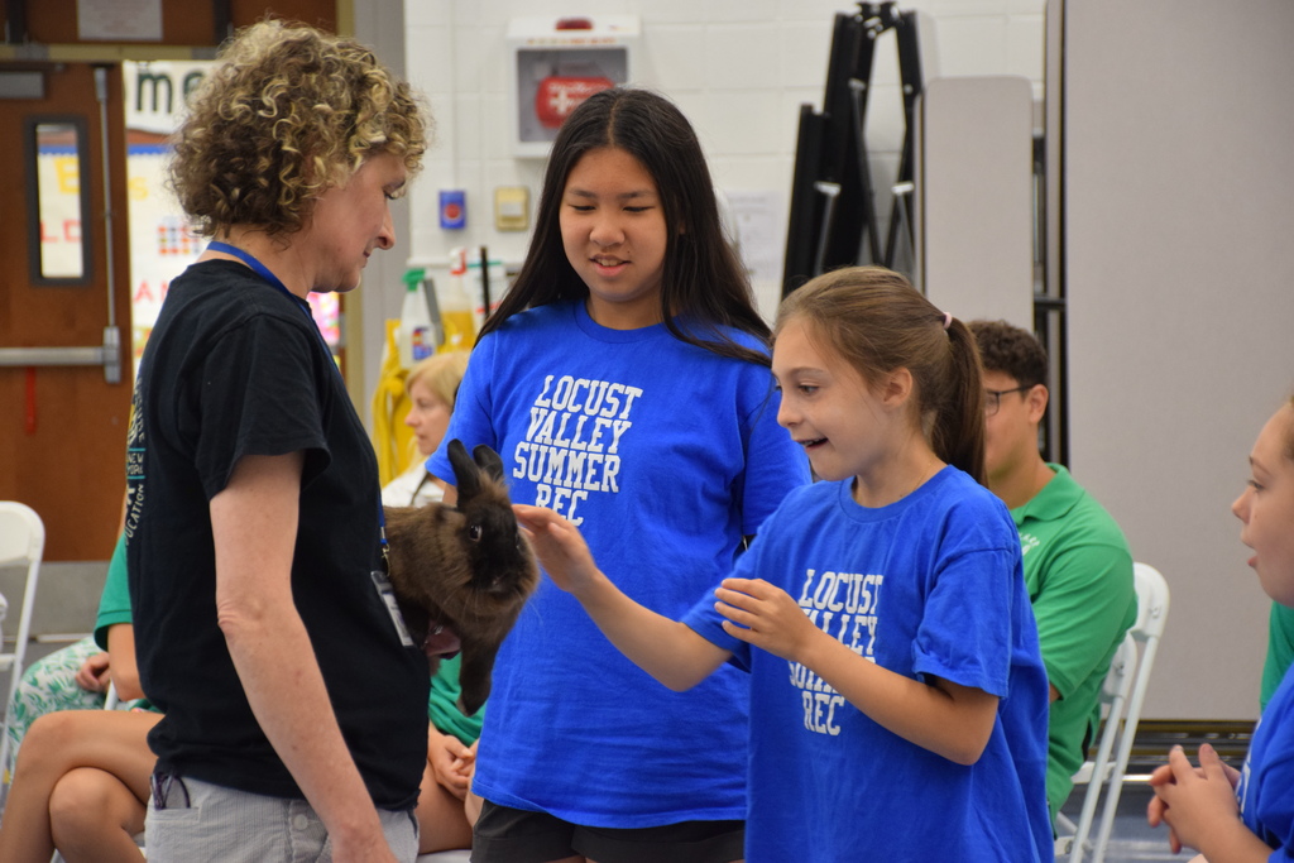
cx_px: 647
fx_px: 4583
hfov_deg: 16.1
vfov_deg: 10.8
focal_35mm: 128
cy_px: 432
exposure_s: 1/60
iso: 900
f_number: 5.3
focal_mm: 85
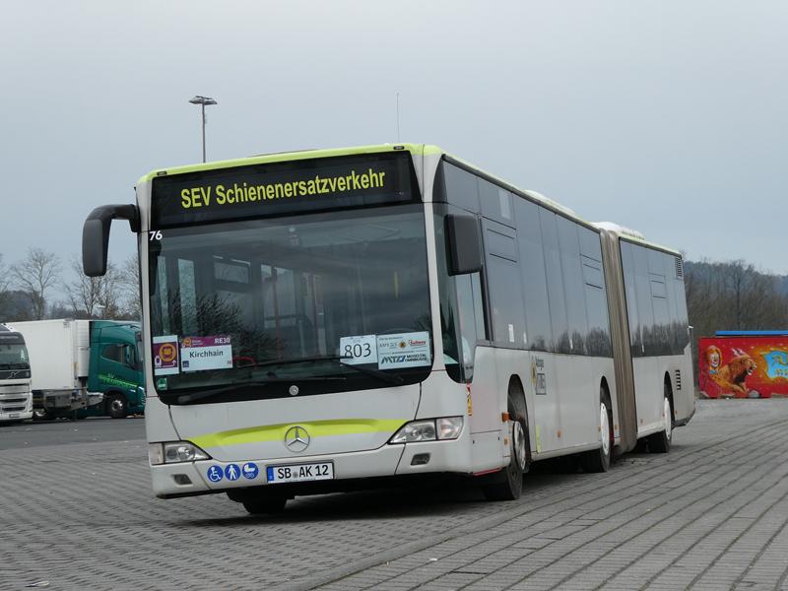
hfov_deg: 20.0
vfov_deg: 15.1
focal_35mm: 98
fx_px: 2231
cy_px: 296
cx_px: 394
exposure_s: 1/200
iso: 80
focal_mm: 17.5
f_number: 5
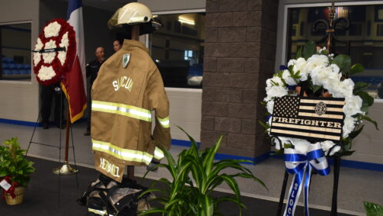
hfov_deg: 50.3
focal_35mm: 40
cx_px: 161
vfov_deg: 29.7
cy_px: 123
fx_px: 406
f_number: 3.8
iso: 800
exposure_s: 1/200
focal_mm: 20
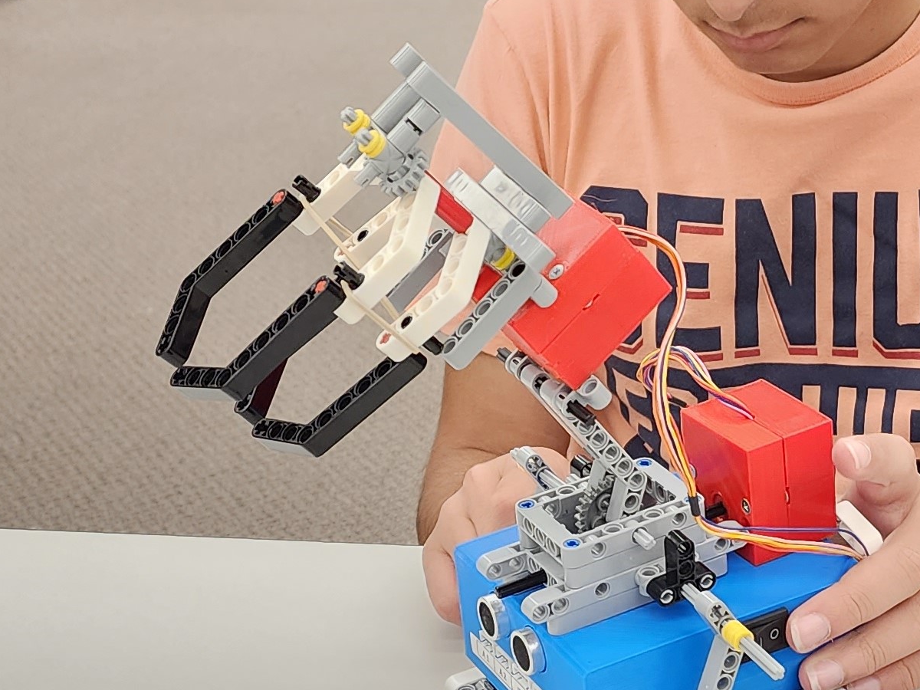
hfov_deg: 61.0
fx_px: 771
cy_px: 303
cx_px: 560
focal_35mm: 29
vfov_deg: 48.1
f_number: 1.8
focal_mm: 6.4
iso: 320
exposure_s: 1/120
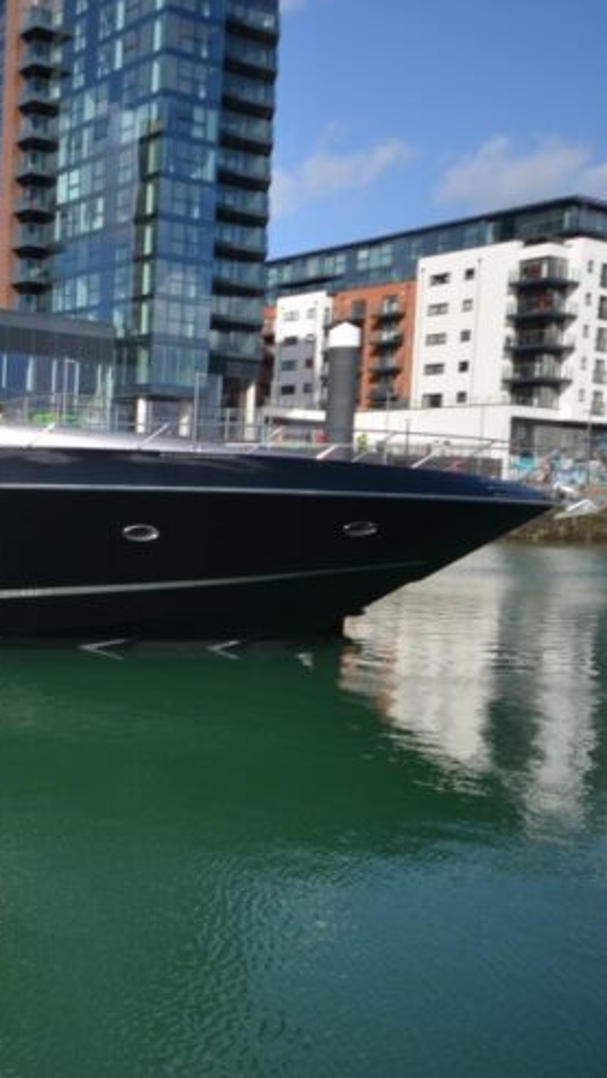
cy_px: 536
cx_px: -172
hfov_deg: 26.2
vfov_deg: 51.6
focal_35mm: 39
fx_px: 1116
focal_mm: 16
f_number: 9
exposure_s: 1/320
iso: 100
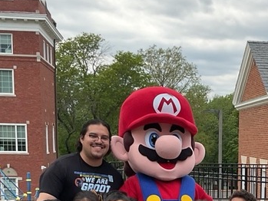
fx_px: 658
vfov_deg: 16.7
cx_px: 243
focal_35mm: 85
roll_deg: -0.4
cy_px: 230
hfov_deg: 22.4
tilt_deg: -7.8
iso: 16
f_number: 1.8
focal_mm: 3
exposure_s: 1/1015
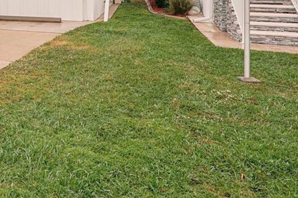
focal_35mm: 48
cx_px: -8
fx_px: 397
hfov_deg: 36.4
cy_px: -23
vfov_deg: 25.8
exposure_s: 1/160
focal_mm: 16
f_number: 7.1
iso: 400
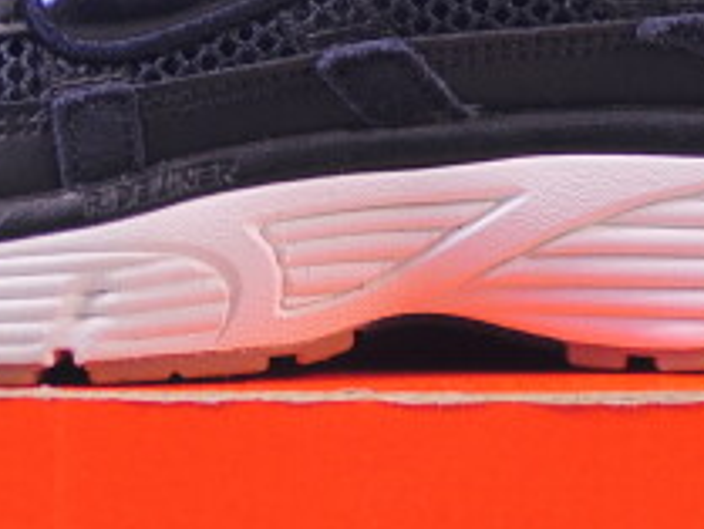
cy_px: -322
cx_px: 216
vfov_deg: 5.4
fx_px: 5596
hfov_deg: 7.2
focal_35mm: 275
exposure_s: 1/320
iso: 250
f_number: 2.2
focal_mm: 50
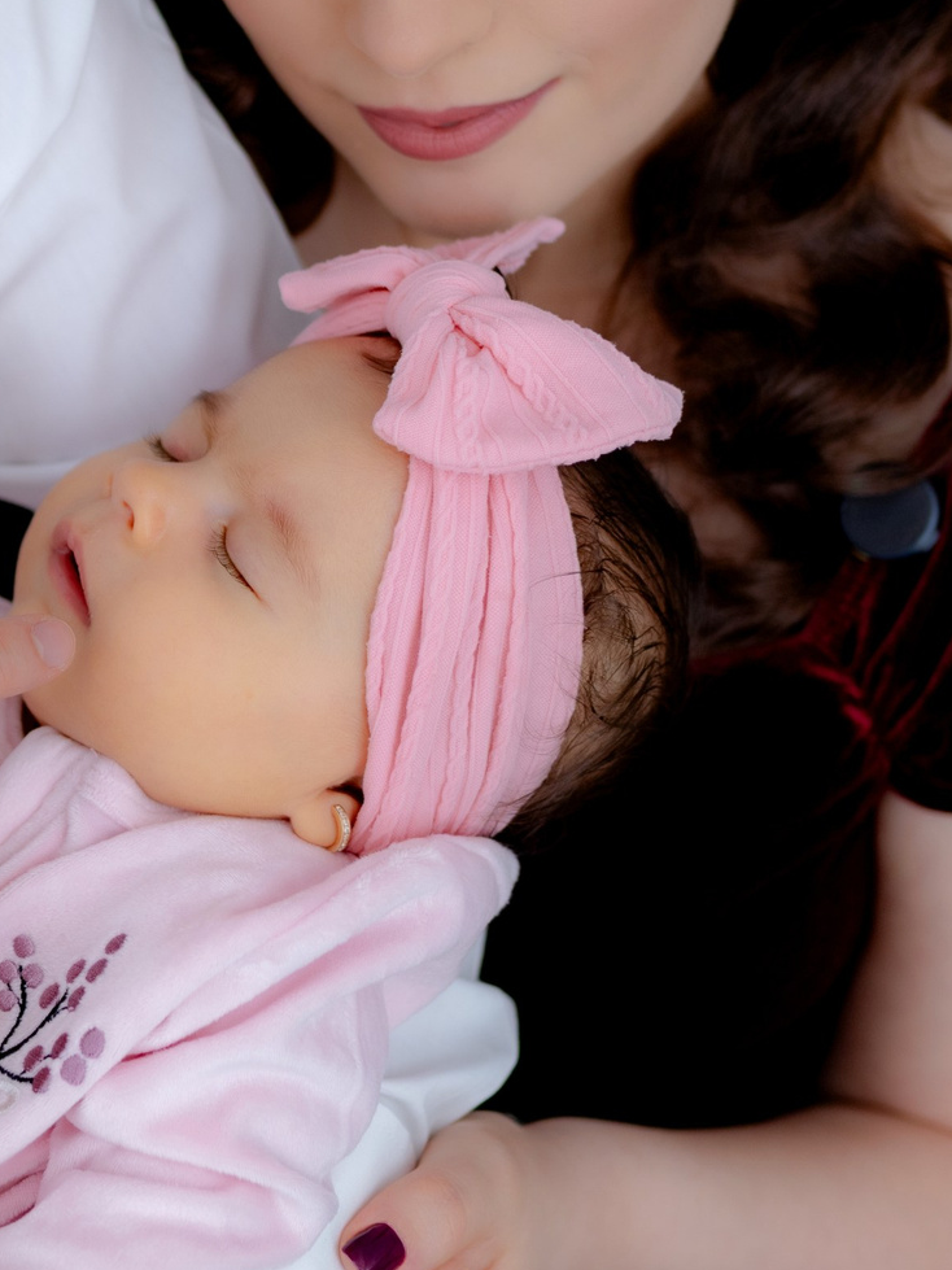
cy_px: 465
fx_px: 3228
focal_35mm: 88
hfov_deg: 16.3
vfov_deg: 22.2
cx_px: -61
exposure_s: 1/200
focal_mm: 35
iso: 200
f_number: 2.2
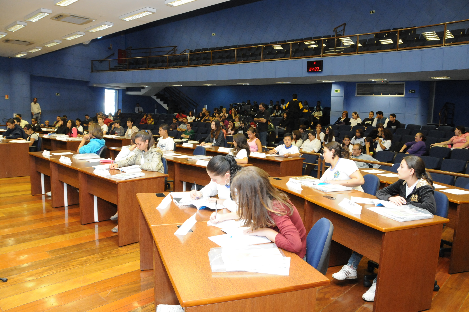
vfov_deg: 47.8
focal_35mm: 27
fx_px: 351
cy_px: 156
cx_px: 234
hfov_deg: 67.4
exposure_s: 1/50
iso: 1600
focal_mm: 18
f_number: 5.6
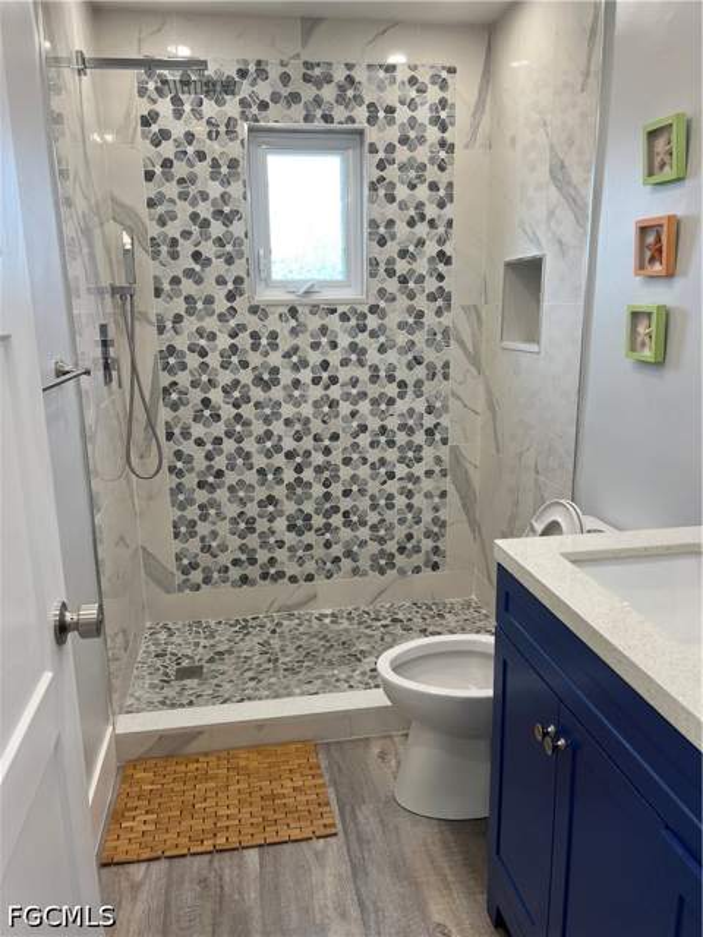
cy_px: 468
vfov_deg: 67.3
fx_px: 704
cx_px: 352
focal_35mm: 26
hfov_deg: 53.1
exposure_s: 1/120
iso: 40
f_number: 1.5
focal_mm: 5.7
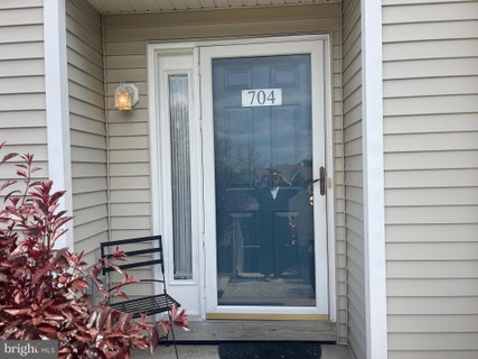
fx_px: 345
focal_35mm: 25
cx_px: 239
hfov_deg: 69.4
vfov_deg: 54.9
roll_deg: +1.2
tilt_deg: -0.6
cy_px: 180
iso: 32
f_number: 1.6
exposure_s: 1/1912
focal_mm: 5.1
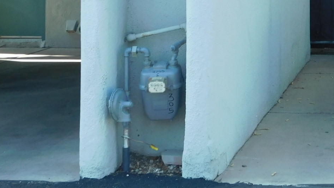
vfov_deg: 12.3
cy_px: -92
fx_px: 832
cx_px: 358
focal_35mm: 94
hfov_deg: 21.6
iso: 125
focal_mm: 6.3
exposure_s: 1/250
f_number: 3.5
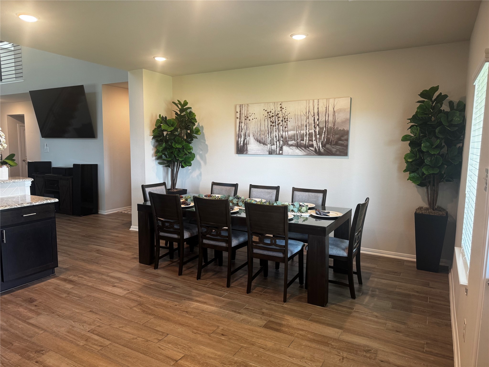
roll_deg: -0.6
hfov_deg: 71.6
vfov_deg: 56.8
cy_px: 184
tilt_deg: -6.9
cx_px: 244
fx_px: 339
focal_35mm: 24
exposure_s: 1/60
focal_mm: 6.76
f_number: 1.78
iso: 160
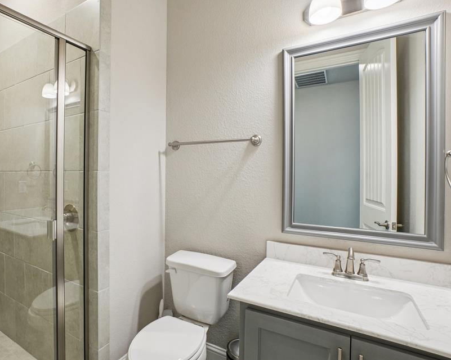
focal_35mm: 18
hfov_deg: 85.8
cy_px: 173
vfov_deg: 73.7
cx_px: 191
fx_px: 240
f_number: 10
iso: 400
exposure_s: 1/5
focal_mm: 10
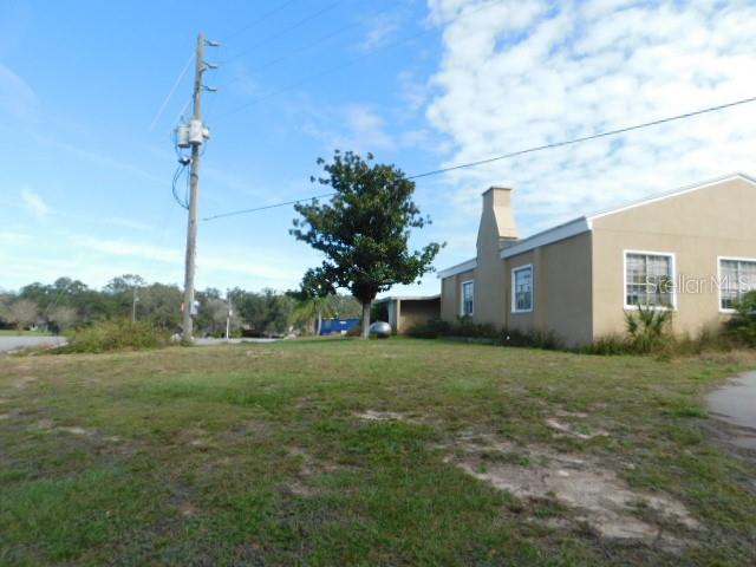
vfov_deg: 58.9
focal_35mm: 23
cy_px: 284
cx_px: 378
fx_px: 502
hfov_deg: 73.9
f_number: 3
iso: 125
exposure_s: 1/1000
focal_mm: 4
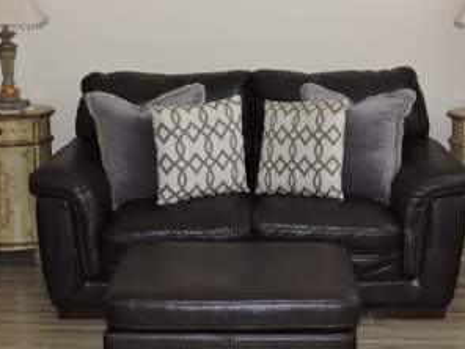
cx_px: 265
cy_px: 154
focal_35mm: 81
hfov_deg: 24.1
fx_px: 1088
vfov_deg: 18.2
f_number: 3.6
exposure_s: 1/30
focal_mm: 8.9
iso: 220
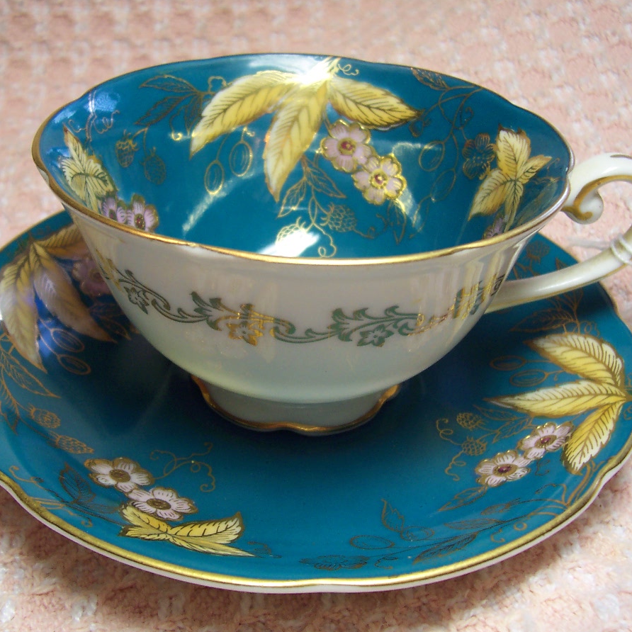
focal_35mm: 44
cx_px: 300
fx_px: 909
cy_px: 315
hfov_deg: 38.3
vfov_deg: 38.3
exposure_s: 1/45
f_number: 2.8
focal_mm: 5.6
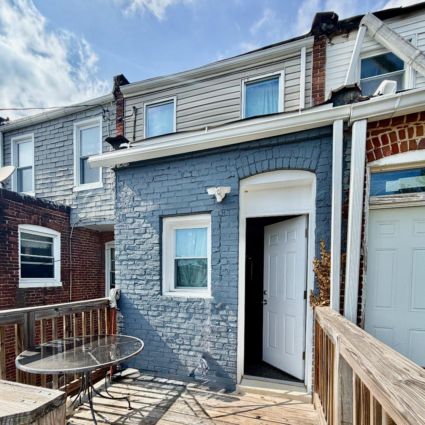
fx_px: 236
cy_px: 286
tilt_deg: -0.2
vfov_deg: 80.9
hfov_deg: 84.0
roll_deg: -0.7
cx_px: 210
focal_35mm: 17
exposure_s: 1/770
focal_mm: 2.22
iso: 32
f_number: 2.2
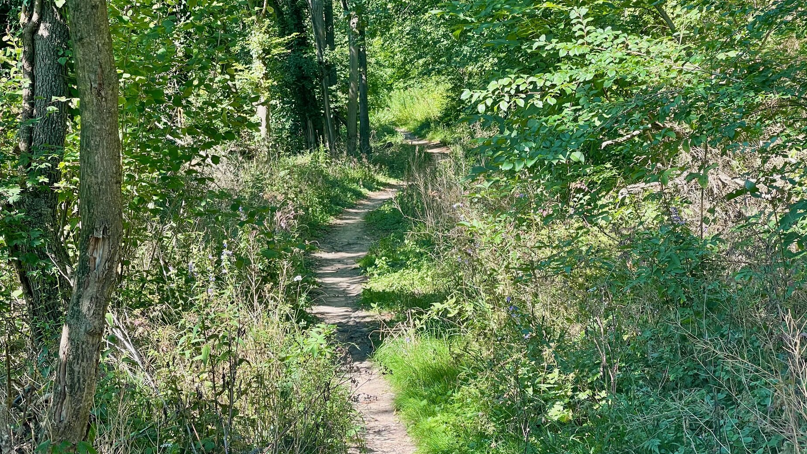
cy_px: 227
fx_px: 1626
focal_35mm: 76
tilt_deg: -1.0
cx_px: 409
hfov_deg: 27.9
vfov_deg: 15.9
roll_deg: -2.0
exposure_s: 1/132
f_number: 2.2
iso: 20
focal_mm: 7.5
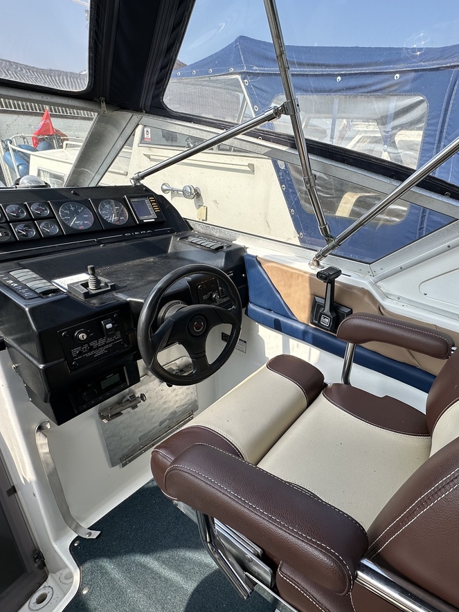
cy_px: 304
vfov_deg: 84.7
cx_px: 300
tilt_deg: -24.1
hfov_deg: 67.1
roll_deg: -2.1
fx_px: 336
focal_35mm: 19
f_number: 2.2
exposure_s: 1/666
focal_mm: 2.22
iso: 40
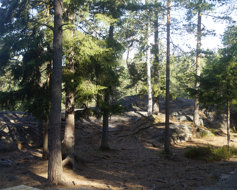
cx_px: 107
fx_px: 358
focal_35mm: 51
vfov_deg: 29.7
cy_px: 95
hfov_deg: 36.6
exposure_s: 1/80
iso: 100
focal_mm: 30
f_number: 5.6
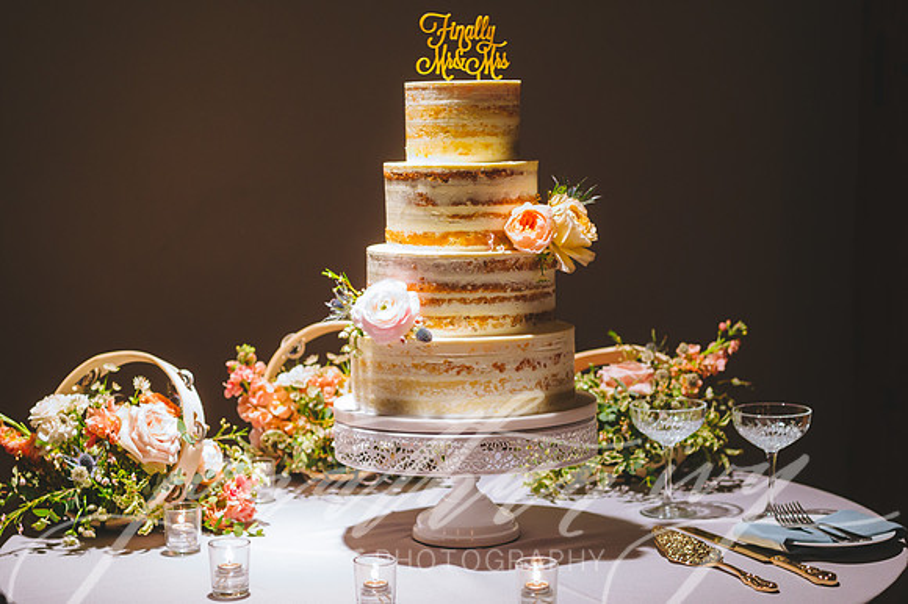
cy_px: 359
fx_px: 1858
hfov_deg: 27.5
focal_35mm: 74
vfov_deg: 18.5
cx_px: 450
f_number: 2.8
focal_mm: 62
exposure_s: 1/125
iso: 2500
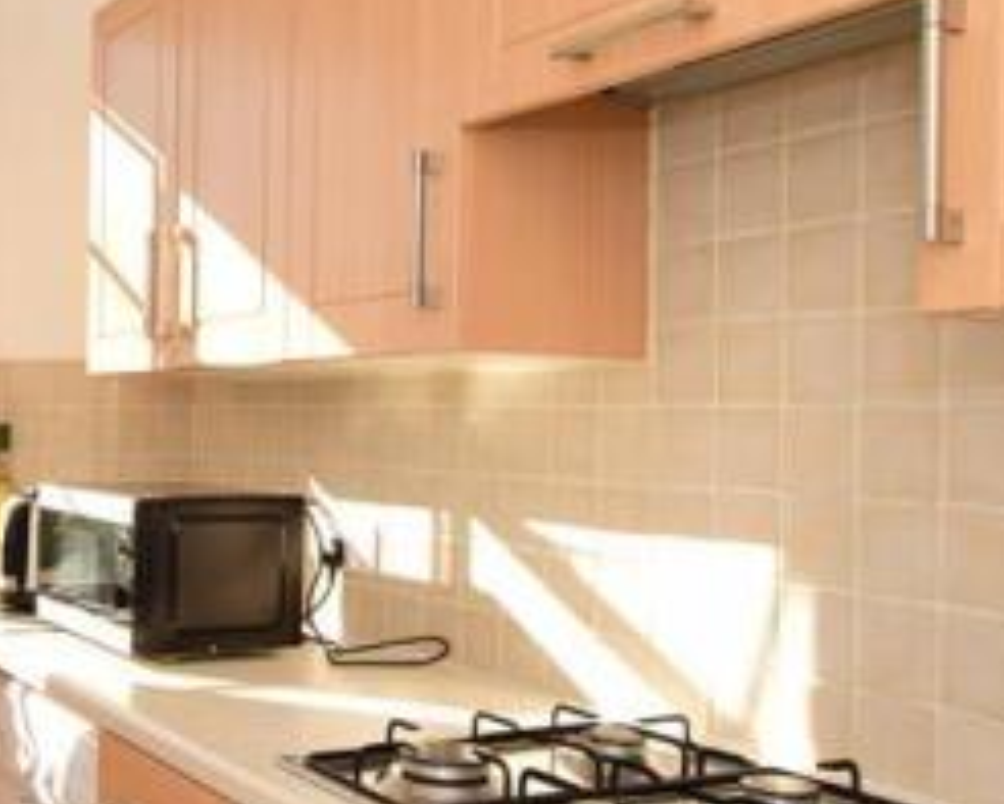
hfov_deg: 39.7
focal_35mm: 45
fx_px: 1338
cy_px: 414
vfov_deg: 33.5
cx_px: 216
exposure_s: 1/200
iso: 200
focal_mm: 12
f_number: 8
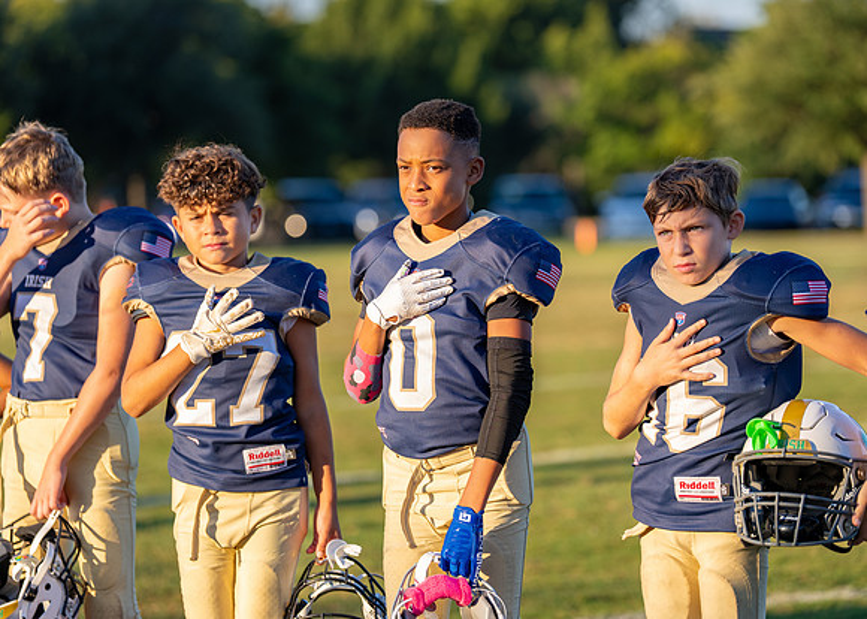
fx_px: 3611
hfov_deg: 13.7
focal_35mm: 147
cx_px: 452
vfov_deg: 9.8
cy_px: 303
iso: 250
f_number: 2.8
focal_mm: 135
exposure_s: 1/1250
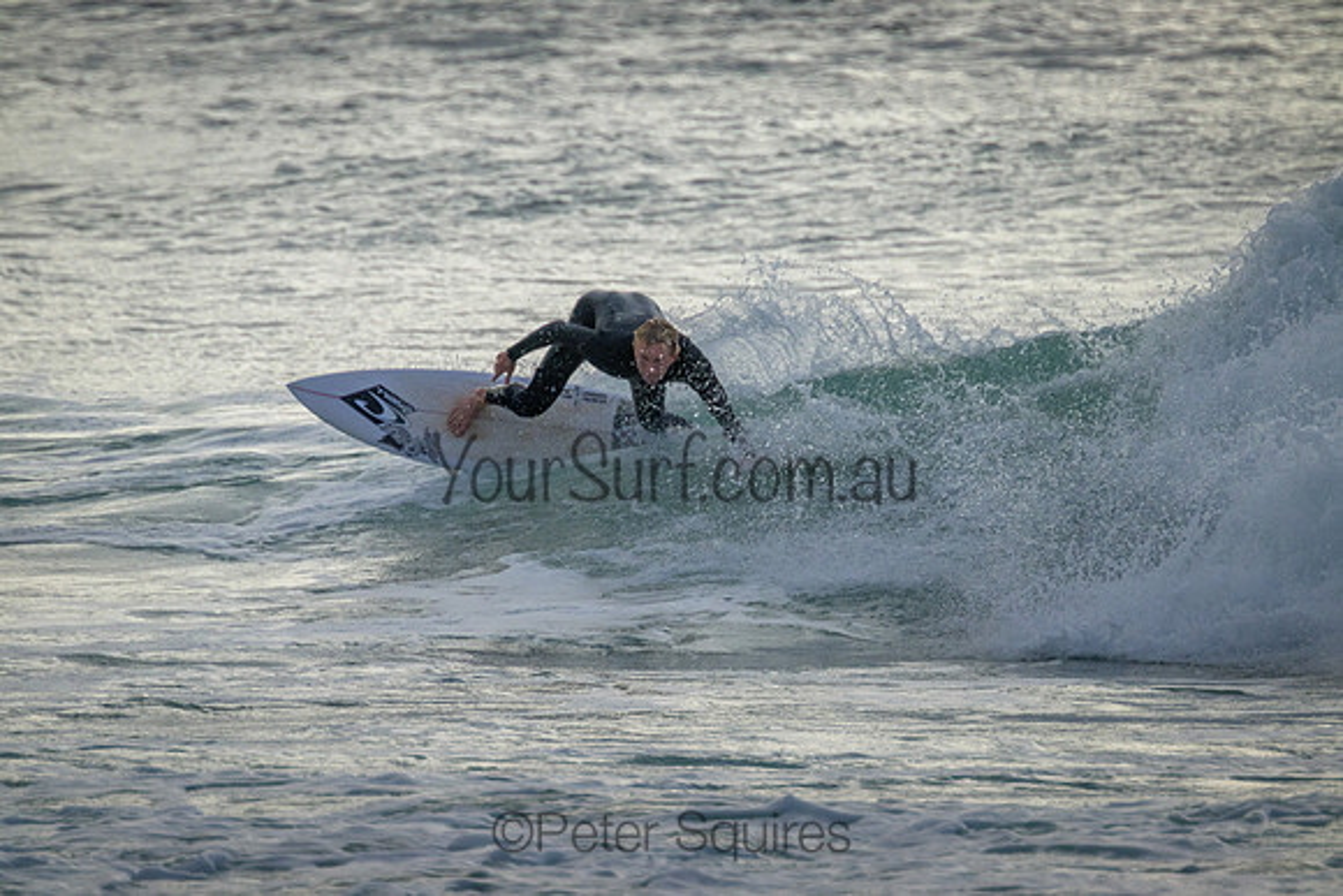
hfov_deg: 2.6
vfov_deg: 1.7
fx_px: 29850
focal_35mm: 800
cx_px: 672
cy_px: 448
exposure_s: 1/2000
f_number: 11
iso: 2200
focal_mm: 800
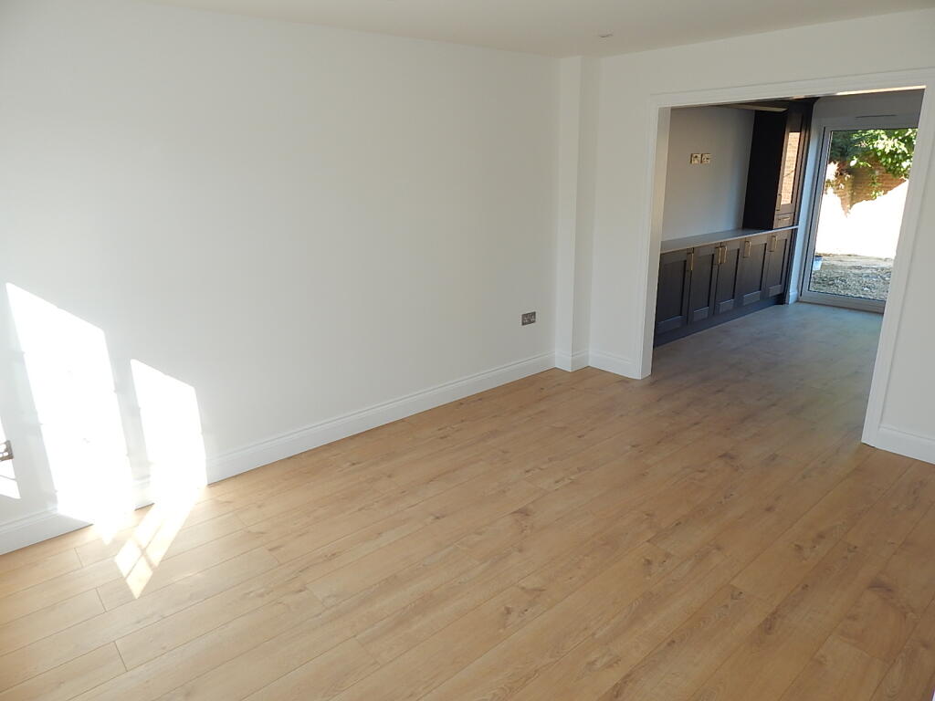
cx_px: 468
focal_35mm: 22
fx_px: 594
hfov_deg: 76.4
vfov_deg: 61.1
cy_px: 350
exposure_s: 1/100
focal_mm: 4
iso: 125
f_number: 3
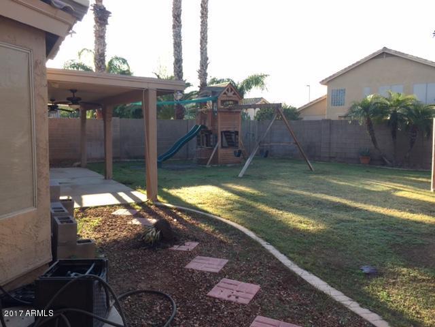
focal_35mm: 29
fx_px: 364
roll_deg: -0.3
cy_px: 164
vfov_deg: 48.2
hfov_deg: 61.7
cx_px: 218
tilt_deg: -3.5
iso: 32
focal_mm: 4.15
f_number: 2.2
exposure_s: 1/247
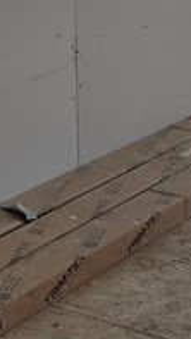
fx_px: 1169
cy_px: -57
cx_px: -86
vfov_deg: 15.9
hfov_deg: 9.1
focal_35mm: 130
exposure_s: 1/1941
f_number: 1.8
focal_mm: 5.4
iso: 80
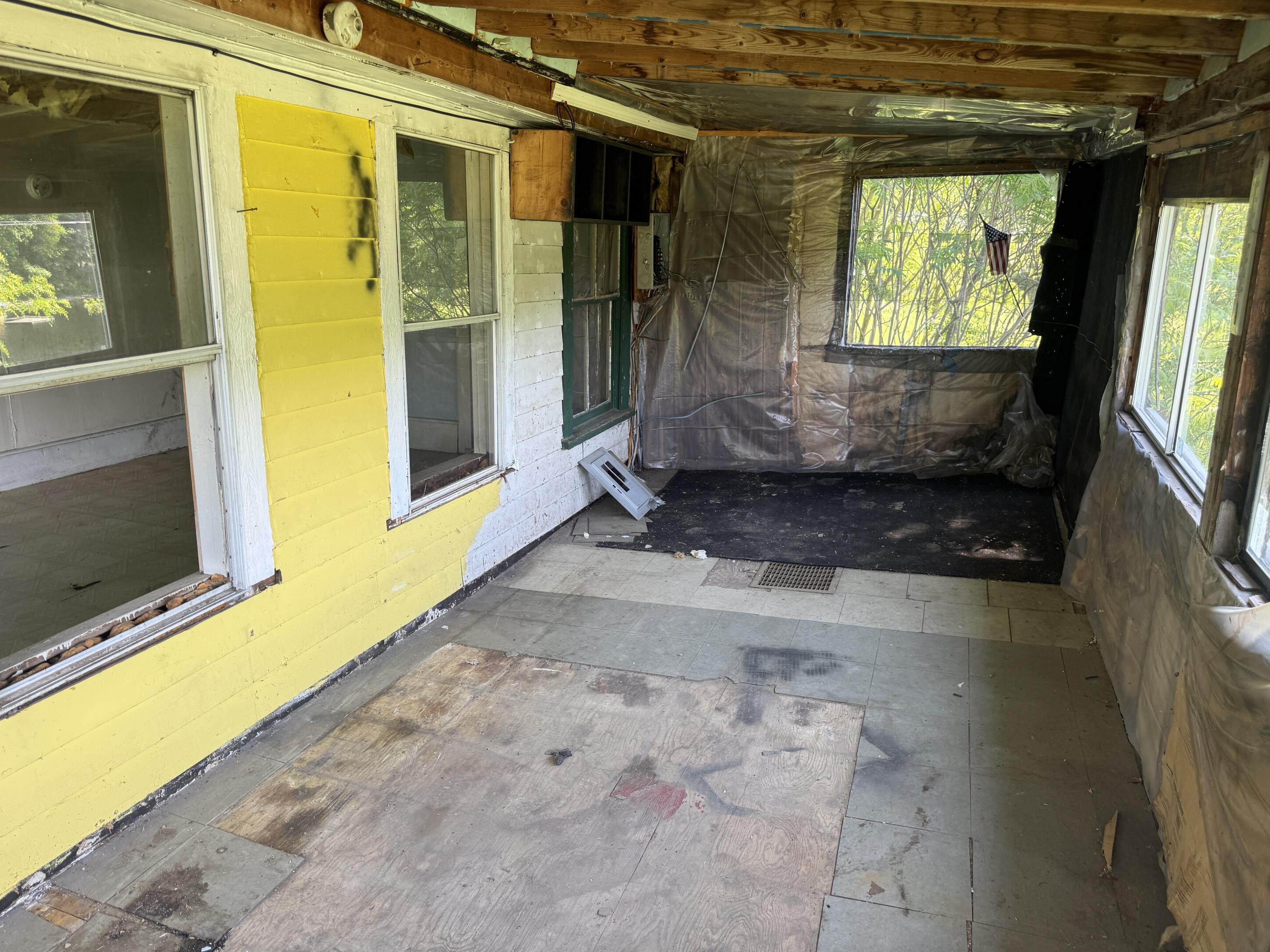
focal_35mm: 25
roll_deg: +1.2
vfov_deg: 54.9
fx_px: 917
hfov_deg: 69.4
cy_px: 457
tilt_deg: -12.8
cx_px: 618
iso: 100
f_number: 1.78
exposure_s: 1/121
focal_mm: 6.76
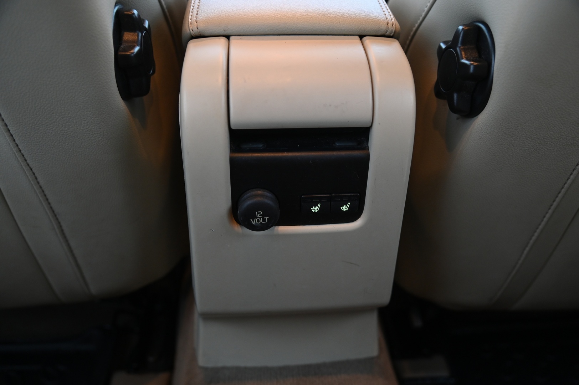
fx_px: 514
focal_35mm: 32
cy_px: 192
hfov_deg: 58.8
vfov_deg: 41.1
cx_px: 290
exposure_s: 1/13
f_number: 4
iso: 2000
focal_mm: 32
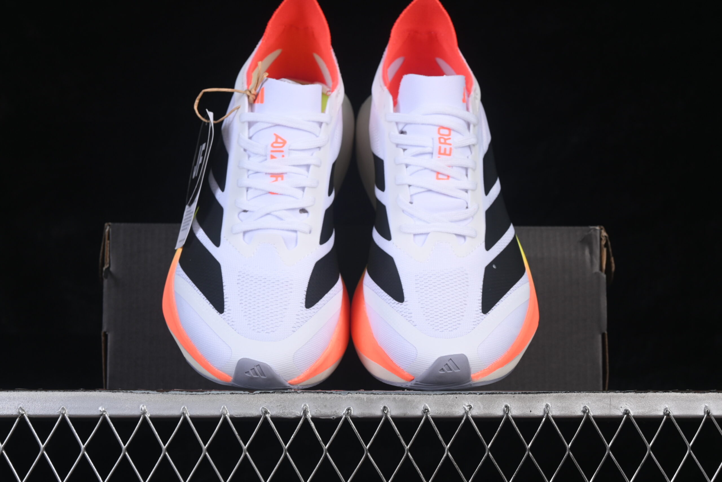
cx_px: 361
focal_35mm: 75
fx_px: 1504
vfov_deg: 18.2
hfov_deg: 27.0
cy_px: 241
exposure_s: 1/80
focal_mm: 50
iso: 160
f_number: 8
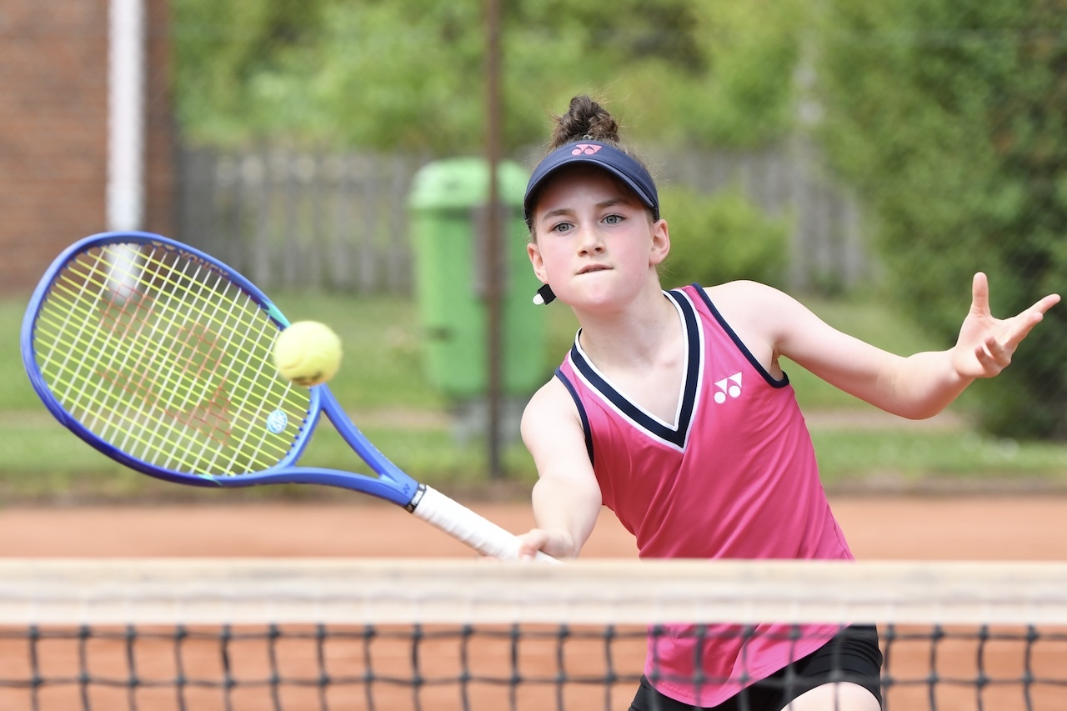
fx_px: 5778
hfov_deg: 10.5
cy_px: 356
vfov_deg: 7.0
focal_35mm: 195
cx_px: 534
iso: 160
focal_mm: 130
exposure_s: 1/1000
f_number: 3.5
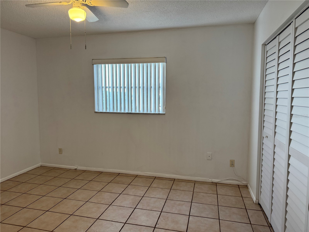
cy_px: 116
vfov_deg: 56.8
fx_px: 214
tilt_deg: -5.3
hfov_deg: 71.6
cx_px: 154
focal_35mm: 24
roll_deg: +0.0
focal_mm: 6.76
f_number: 1.78
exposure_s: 1/120
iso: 160
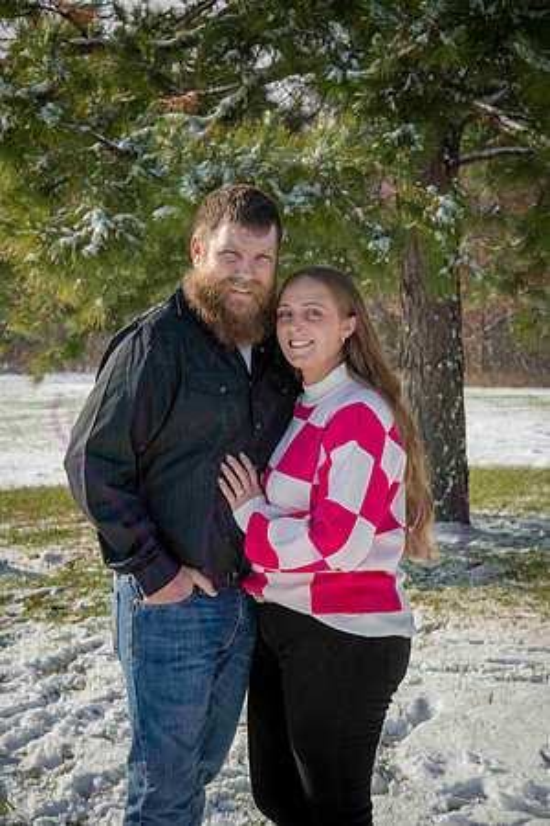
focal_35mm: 72
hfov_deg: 18.9
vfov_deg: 28.1
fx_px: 1650
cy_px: 413
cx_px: 275
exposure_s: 1/1000
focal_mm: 72
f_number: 10
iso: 800
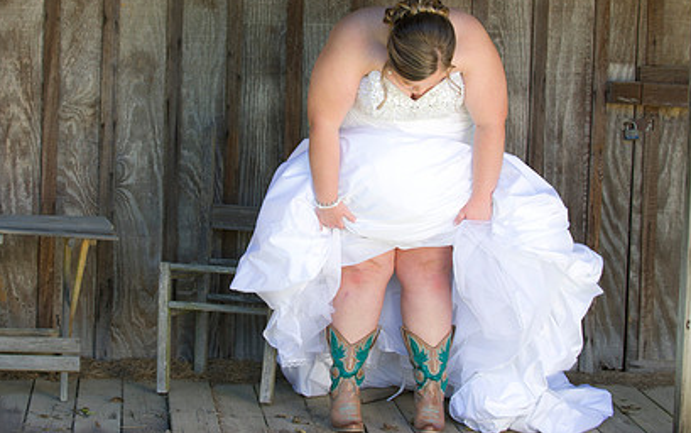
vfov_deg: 13.0
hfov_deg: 20.6
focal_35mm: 101
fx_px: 1903
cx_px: 296
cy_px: 154
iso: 200
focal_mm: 70
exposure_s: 1/125
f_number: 4
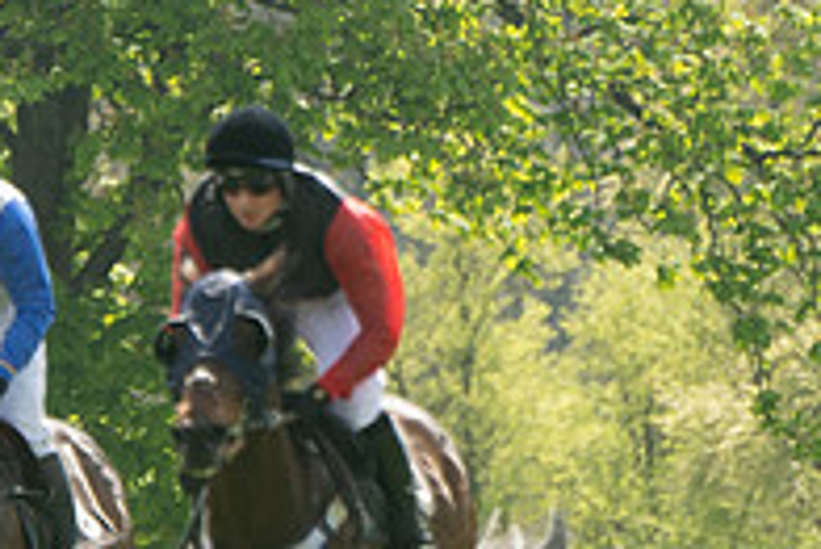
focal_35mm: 931
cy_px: 689
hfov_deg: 2.2
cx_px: -42
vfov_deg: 1.5
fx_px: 21247
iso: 400
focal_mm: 210
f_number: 4
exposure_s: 1/1600
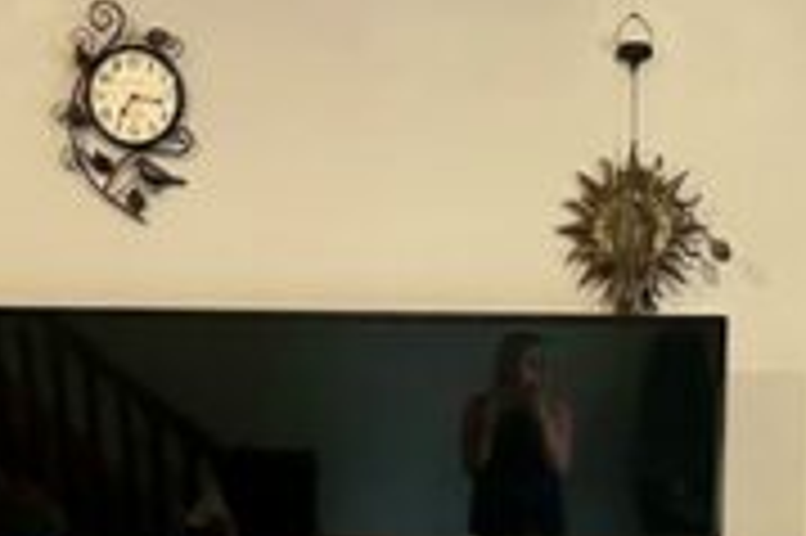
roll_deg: +0.2
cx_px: 540
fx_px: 2707
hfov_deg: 16.9
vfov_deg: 10.6
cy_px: 946
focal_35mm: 121
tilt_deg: -11.8
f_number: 1.5
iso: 500
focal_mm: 5.7
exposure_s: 1/60
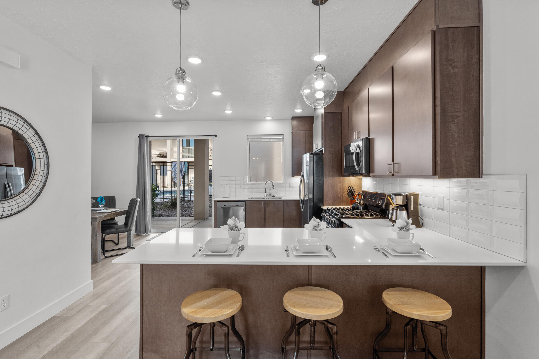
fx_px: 240
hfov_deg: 96.7
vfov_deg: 73.7
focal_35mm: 16
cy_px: 180
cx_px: 270
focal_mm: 16
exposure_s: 1/6
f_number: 10
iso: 250
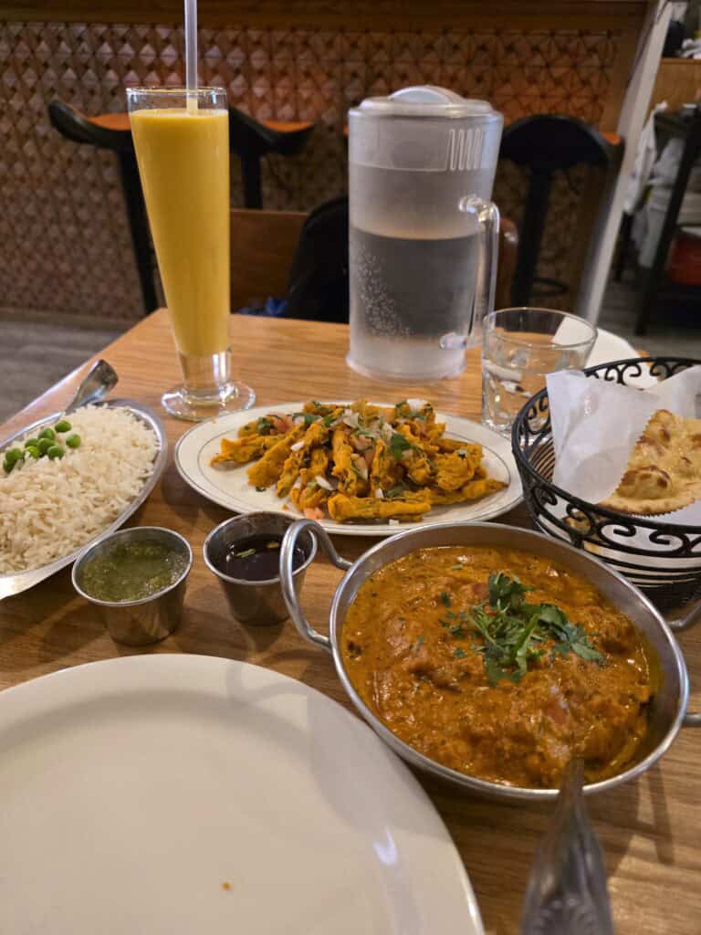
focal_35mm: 23
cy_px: 468
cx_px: 350
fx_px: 621
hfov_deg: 58.9
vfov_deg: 73.9
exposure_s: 1/120
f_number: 1.7
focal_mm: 6.3
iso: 1600
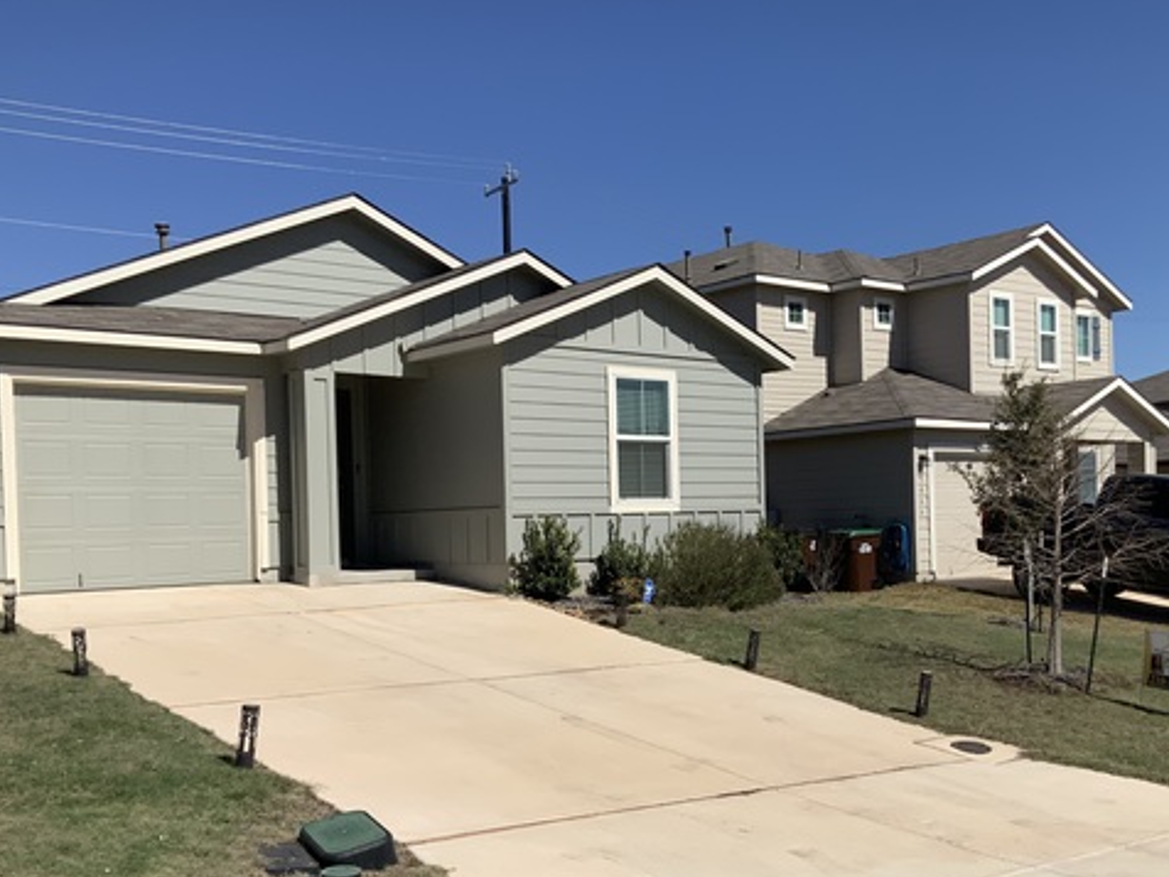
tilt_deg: -1.2
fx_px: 1317
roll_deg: +2.4
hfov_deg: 47.7
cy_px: 538
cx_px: 661
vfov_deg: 36.6
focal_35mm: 39
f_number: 1.8
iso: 20
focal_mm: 3
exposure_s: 1/4405
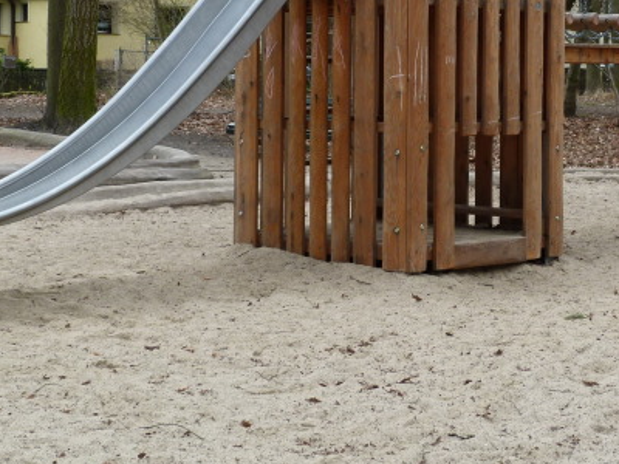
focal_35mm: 86
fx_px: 1538
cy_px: 80
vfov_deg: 17.0
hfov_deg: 22.7
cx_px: 381
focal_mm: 7.8
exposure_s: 1/125
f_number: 3.6
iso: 80
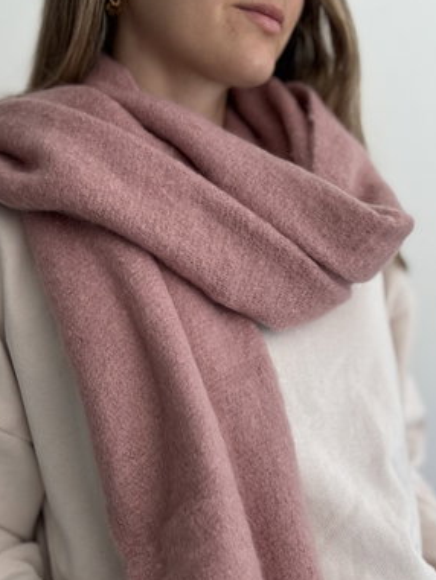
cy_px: 384
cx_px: 178
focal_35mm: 42
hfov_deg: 34.3
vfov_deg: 44.2
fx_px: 705
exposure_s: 1/121
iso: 64
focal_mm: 2.69
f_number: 1.9
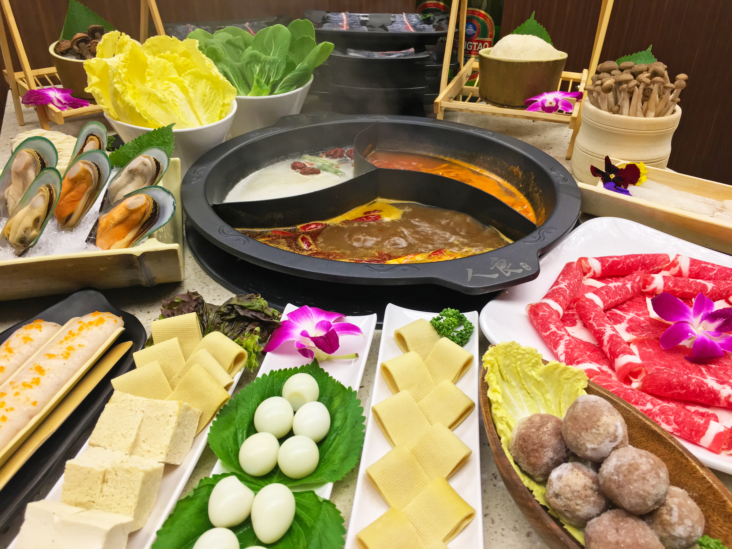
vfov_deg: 48.2
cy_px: 274
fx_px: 613
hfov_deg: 61.7
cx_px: 366
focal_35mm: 29
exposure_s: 1/30
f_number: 2.2
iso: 64
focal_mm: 4.15
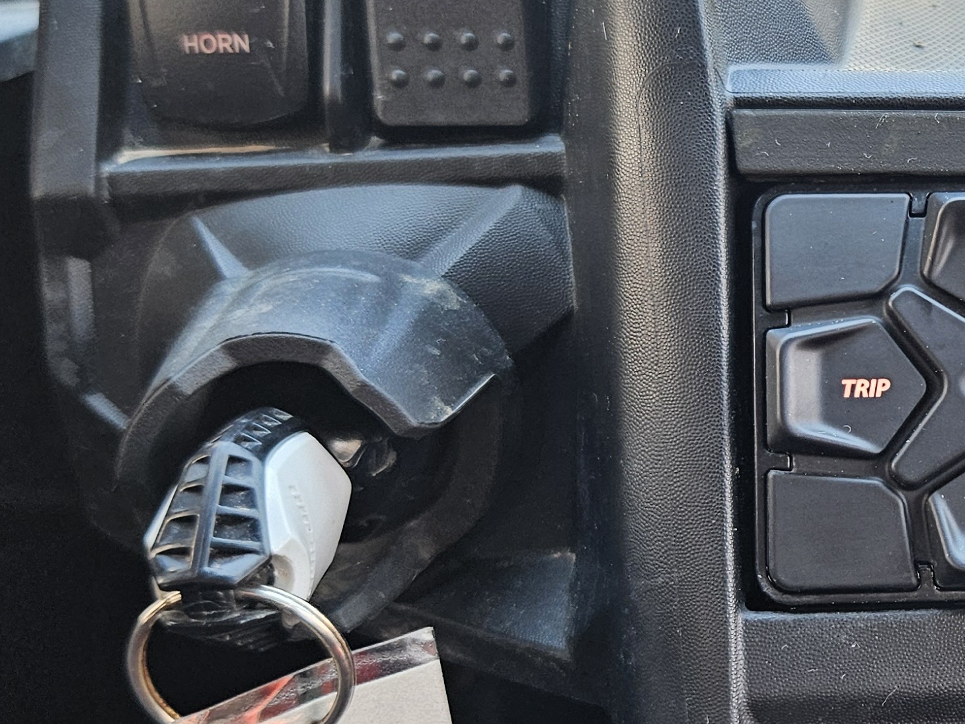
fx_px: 1756
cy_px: 403
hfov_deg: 28.2
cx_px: 1034
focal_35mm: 63
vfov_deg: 23.3
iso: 125
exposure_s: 1/180
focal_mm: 5.4
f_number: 1.8
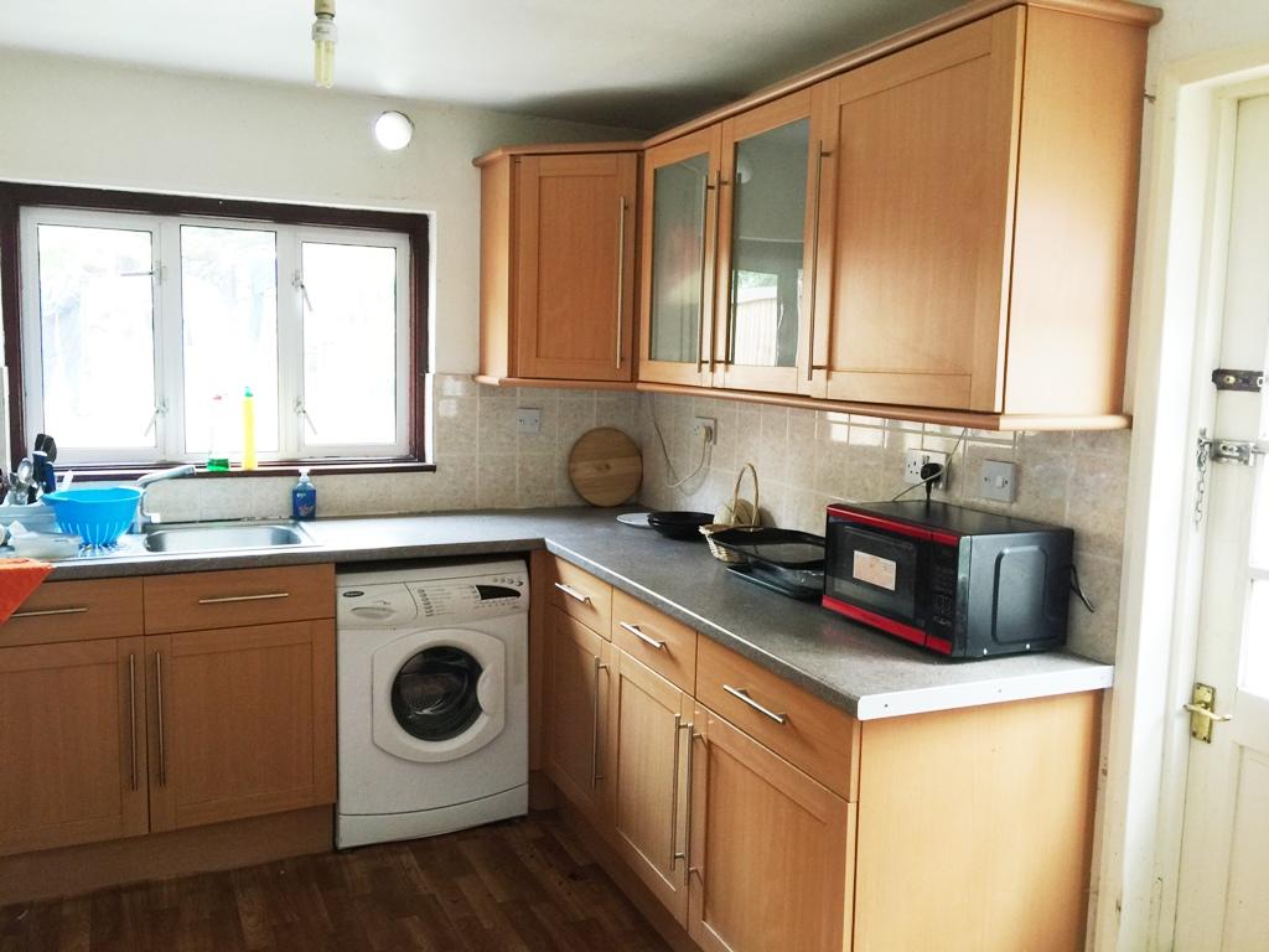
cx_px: 634
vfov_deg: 48.2
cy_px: 476
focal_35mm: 29
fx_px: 1063
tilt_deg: -6.3
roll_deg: -1.0
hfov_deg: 61.7
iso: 50
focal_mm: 4.15
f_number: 2.2
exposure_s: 1/30
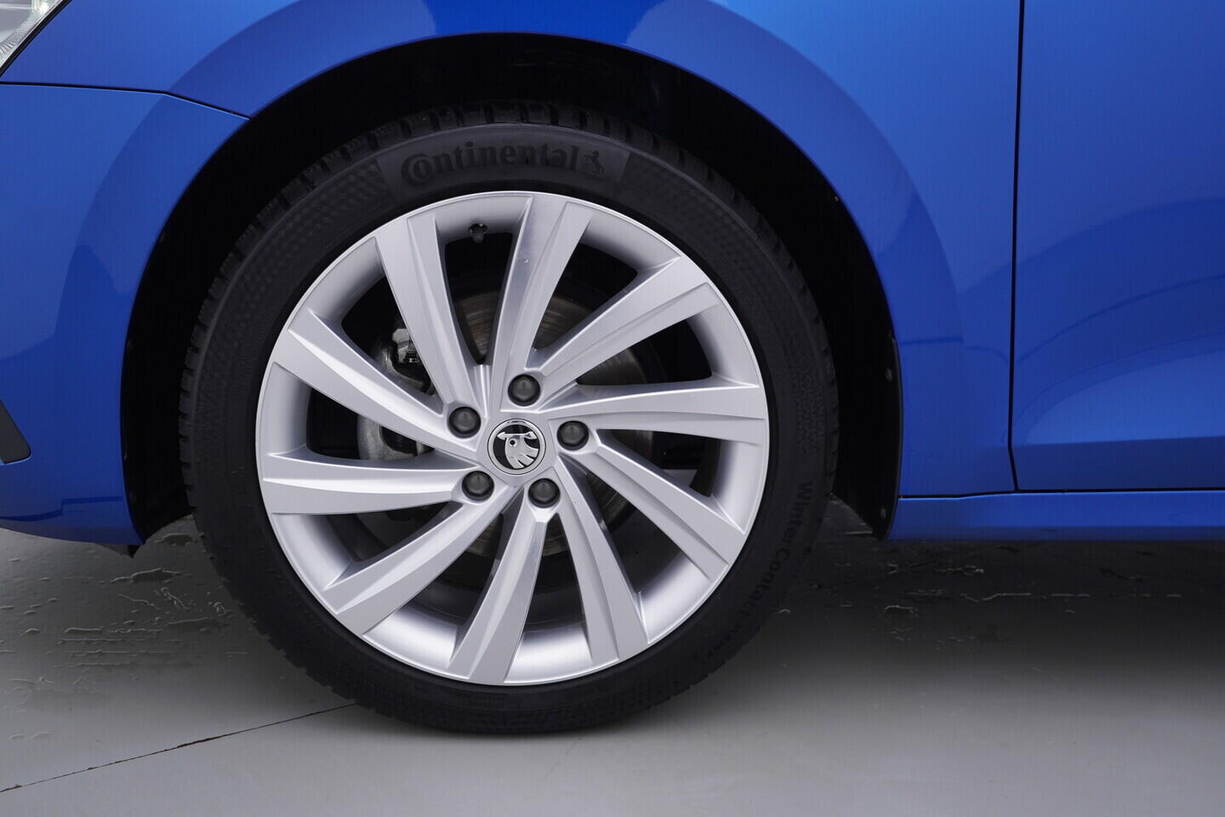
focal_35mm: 36
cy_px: 408
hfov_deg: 53.1
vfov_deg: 36.9
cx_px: 612
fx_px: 1225
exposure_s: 1/60
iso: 125
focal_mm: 24
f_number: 3.5
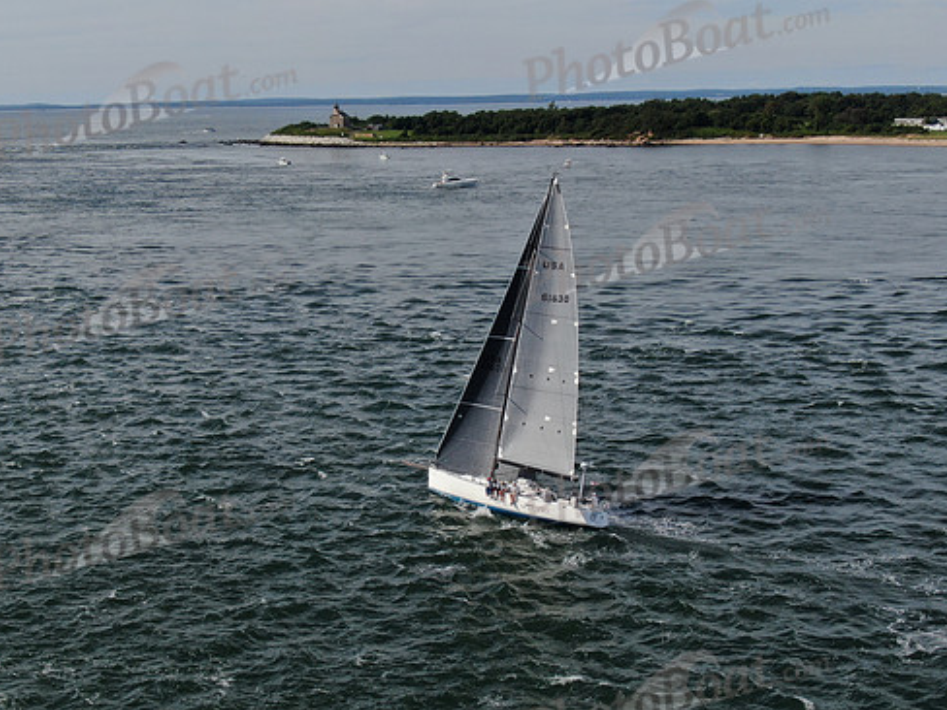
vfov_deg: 25.6
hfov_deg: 33.7
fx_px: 1559
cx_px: 411
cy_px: 391
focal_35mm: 57
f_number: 3.8
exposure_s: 1/1250
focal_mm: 8.6
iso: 100
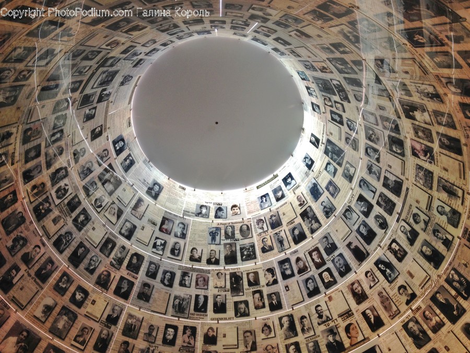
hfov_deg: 52.6
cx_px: 235
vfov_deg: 40.7
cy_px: 176
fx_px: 475
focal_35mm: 35
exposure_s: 1/30
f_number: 2.4
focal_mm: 4.28
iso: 50
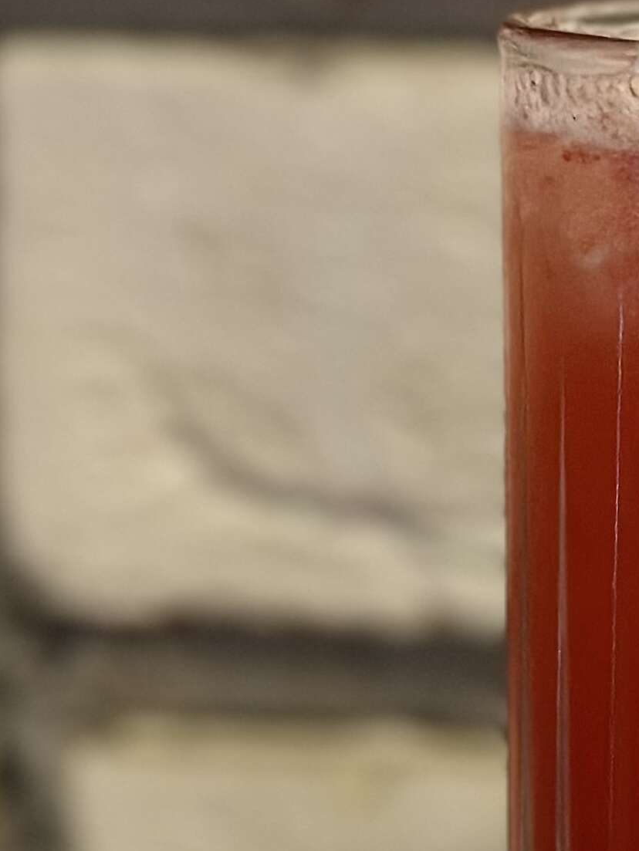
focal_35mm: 174
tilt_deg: -8.8
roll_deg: -0.2
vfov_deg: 11.4
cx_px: 959
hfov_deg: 8.4
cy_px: 454
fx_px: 4280
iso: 320
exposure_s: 1/50
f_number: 1.78
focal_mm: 6.86
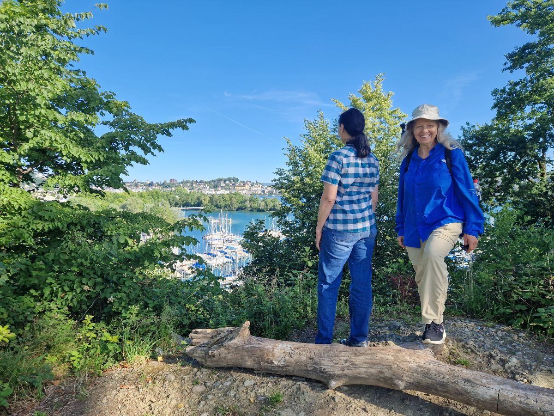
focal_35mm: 23
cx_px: 277
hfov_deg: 73.9
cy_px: 208
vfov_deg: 58.9
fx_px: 368
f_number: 1.8
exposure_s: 1/560
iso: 50
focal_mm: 5.4
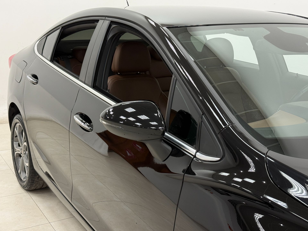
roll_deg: -0.8
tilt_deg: -13.3
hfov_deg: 39.7
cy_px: 116
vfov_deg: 30.3
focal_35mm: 48
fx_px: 427
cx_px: 154
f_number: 1.78
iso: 64
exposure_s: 1/60
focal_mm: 6.76
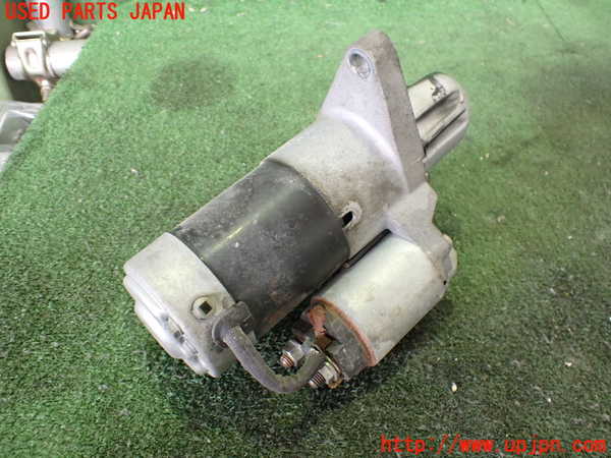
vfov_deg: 46.8
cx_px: 306
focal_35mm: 30
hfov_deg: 60.0
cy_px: 229
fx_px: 530
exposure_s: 1/60
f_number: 2.3
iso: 800
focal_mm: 5.4
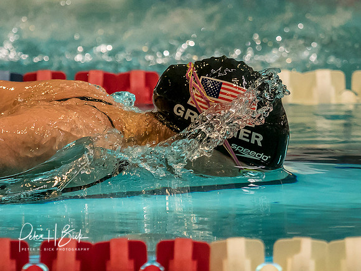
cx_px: 155
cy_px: 161
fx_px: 7184
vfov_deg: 2.2
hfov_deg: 2.9
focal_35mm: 689
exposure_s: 1/1600
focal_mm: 150
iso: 3200
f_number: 2.8
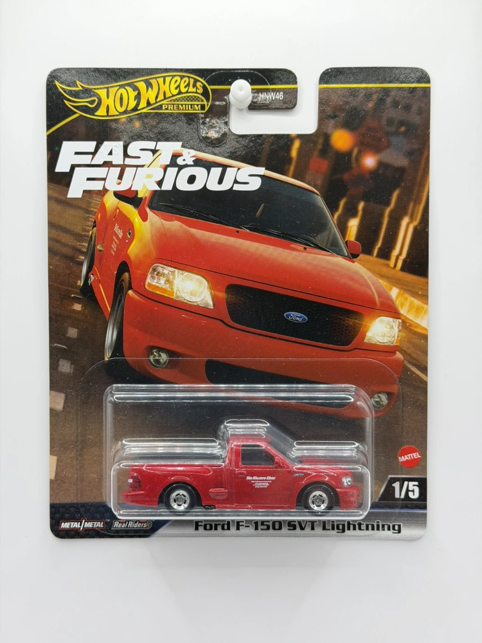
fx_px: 891
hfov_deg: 30.3
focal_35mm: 48
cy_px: 322
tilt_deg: -1.8
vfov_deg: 39.7
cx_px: 241
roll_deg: -0.9
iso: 160
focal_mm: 6.76
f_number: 1.78
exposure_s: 1/217
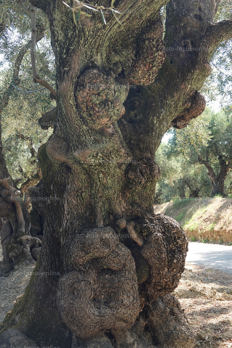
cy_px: 174
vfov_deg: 42.7
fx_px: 444
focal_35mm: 46
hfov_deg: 29.3
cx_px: 116
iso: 100
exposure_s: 1/60
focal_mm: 16.92
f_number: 3.2
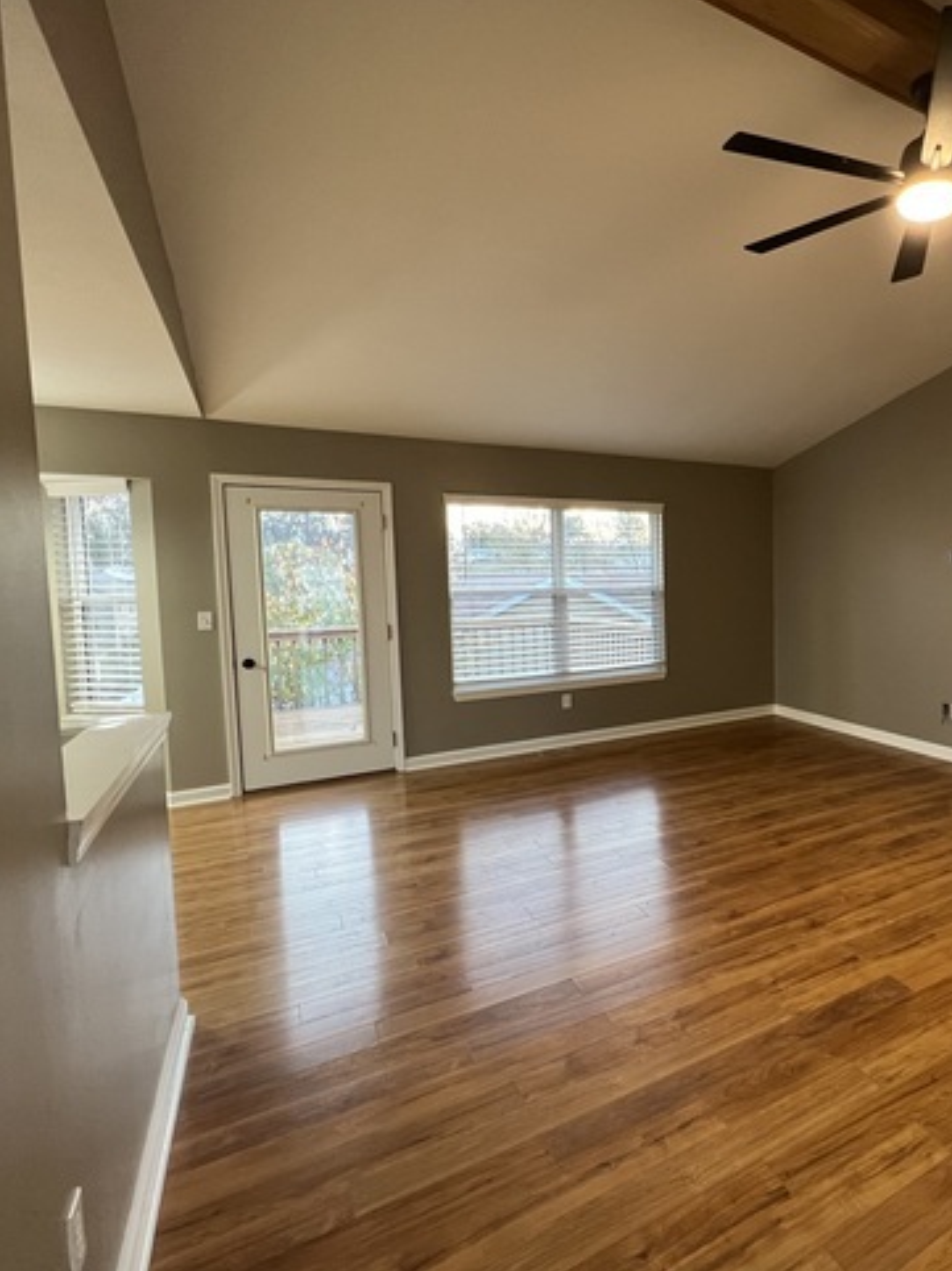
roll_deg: +0.6
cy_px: 625
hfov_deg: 65.7
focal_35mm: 18
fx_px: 661
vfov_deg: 87.8
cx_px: 748
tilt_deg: -4.4
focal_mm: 1.57
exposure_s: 1/60
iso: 400
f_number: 1.8
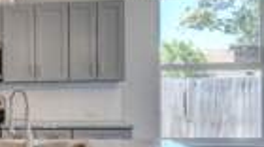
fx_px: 377
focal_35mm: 54
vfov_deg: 22.0
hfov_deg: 34.1
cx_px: -17
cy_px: 91
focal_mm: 10
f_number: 8
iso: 640
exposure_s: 1/30
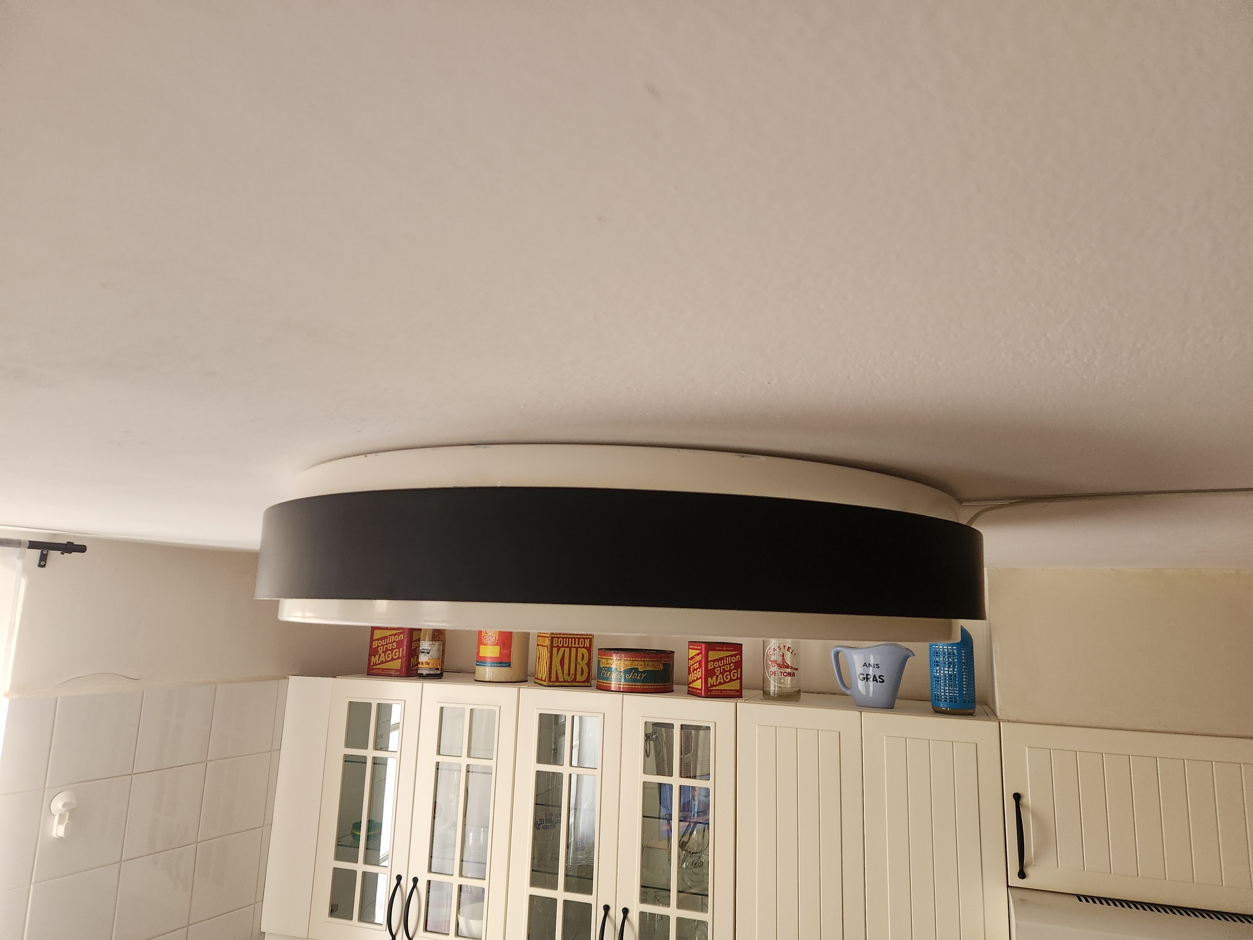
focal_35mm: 23
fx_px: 833
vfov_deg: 58.9
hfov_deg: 73.9
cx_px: 626
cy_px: 470
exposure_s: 1/120
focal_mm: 5.4
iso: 500
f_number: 1.8
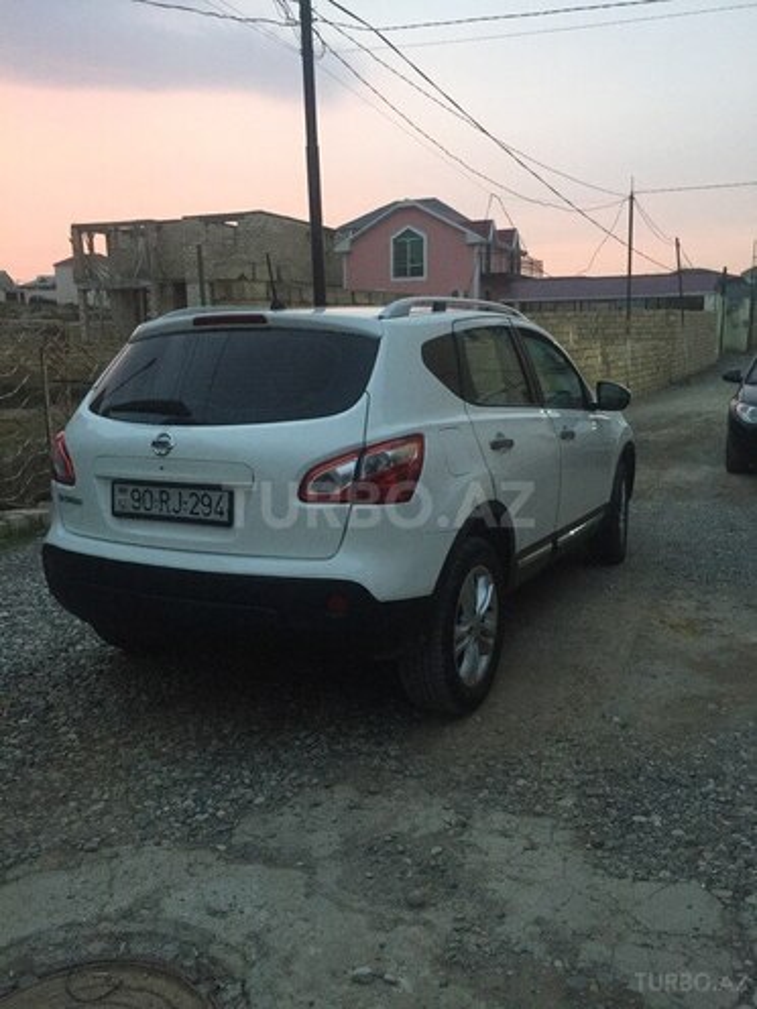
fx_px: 846
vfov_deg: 61.7
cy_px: 504
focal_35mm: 29
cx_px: 378
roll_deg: +1.3
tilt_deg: -12.5
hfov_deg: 48.2
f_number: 2.2
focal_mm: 4.15
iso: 250
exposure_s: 1/33
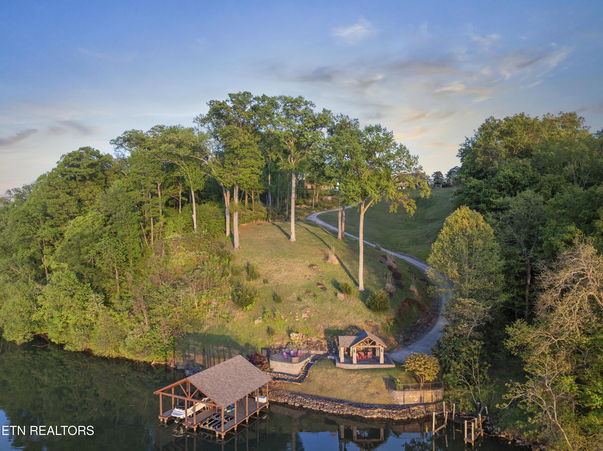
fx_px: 418
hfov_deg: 71.6
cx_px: 302
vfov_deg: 56.8
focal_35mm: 24
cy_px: 226
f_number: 2.8
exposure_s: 1/20
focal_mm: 12.29
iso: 110
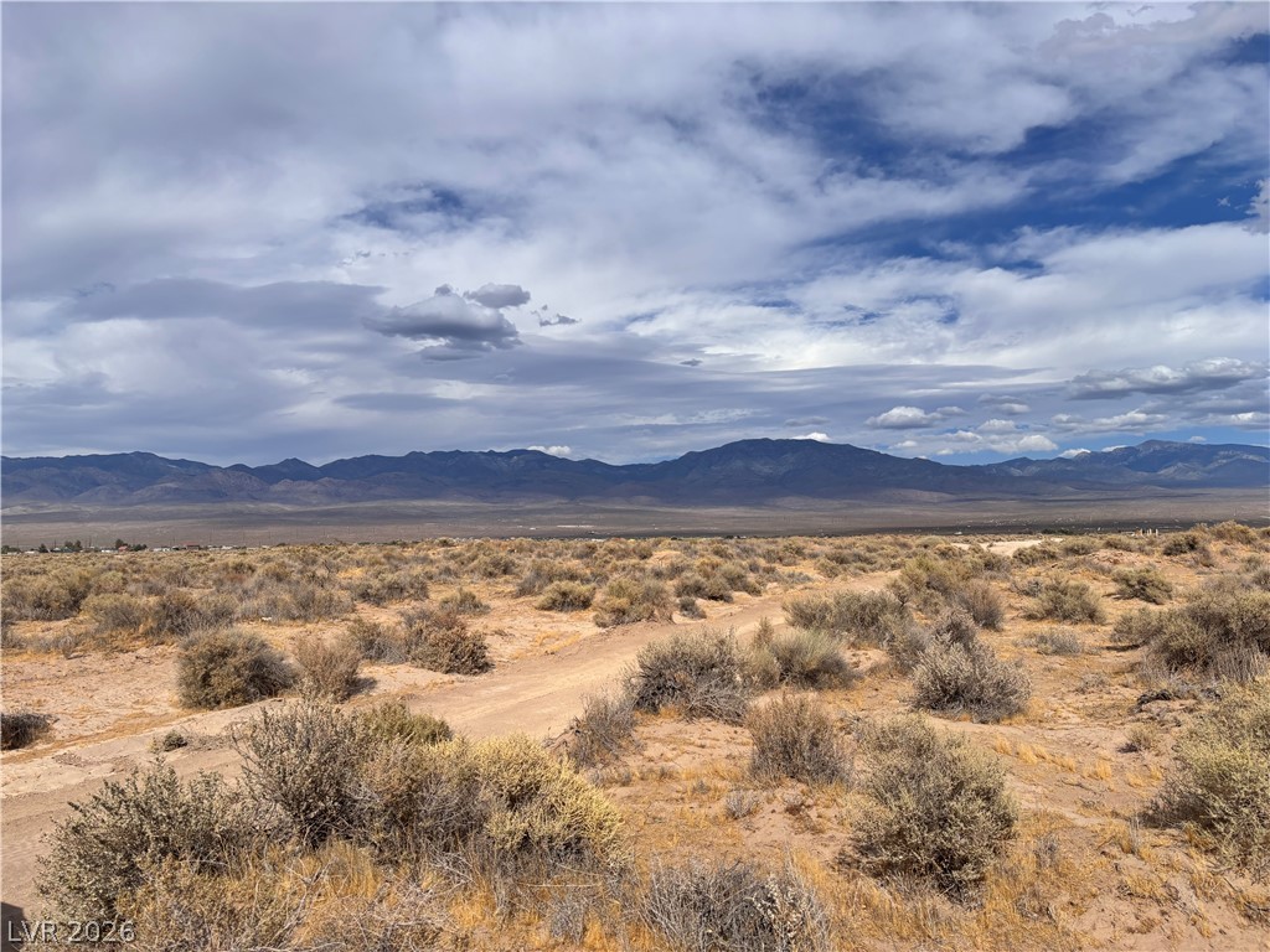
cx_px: 635
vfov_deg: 53.1
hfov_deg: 67.3
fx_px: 954
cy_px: 476
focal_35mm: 26
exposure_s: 1/7692
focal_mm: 5.96
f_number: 1.6
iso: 50
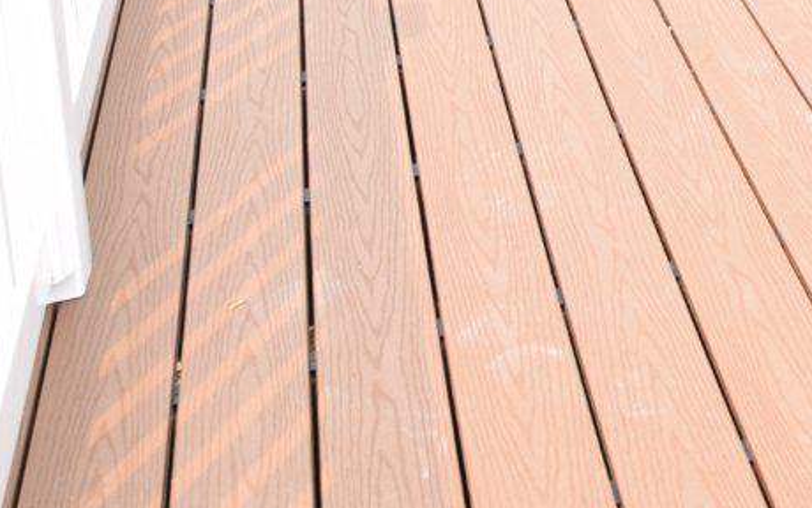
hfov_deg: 23.6
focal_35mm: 68
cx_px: 1239
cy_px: -461
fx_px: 1506
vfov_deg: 15.7
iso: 100
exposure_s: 1/125
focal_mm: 10
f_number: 5
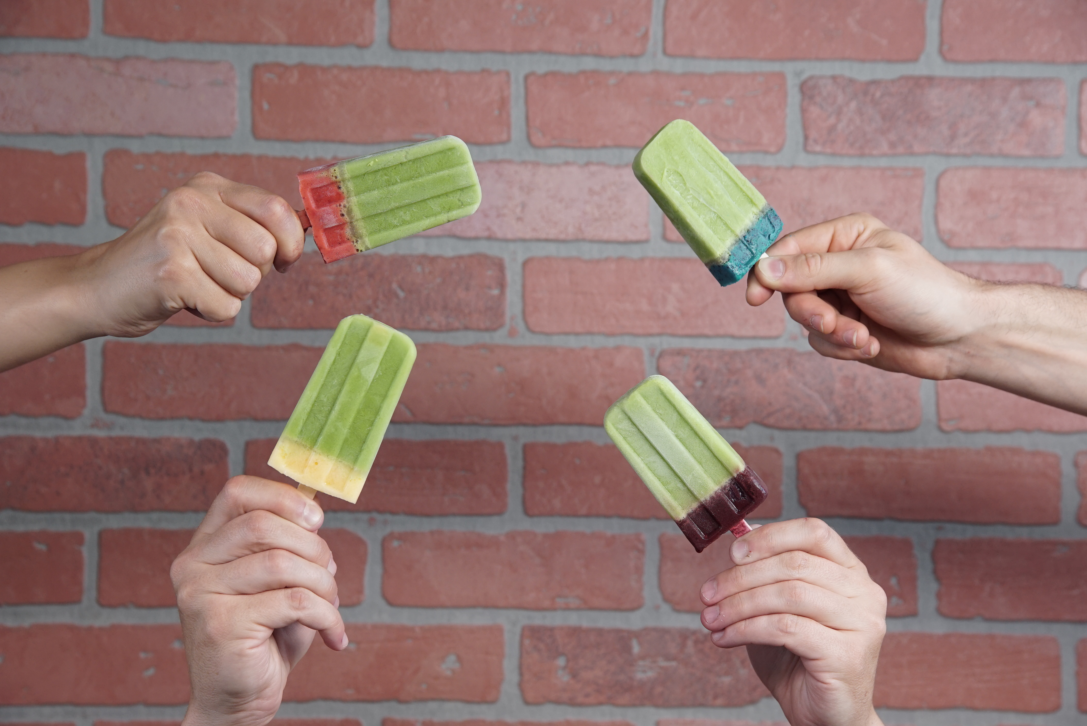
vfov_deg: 17.1
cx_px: 544
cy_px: 363
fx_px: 2417
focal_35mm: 80
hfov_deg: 25.3
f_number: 8
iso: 1000
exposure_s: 1/60
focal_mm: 80
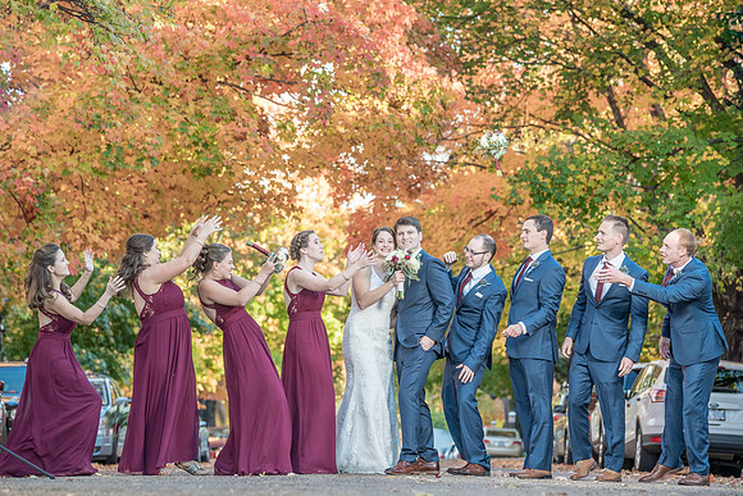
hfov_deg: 13.2
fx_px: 3213
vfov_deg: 8.8
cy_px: 256
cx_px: 382
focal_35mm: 156
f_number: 5.6
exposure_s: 1/250
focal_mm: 147
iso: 800
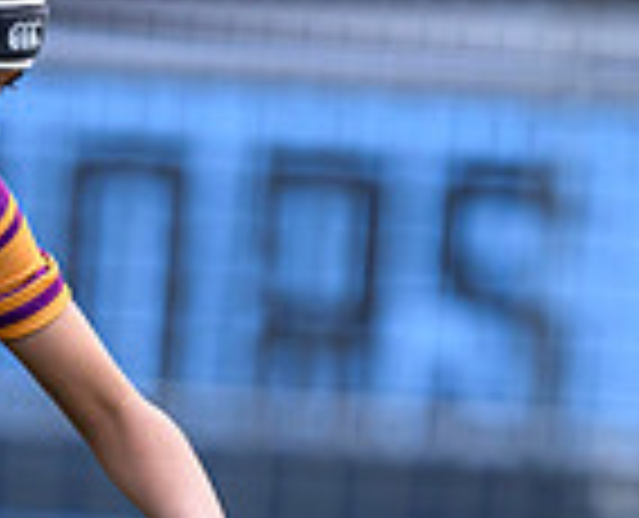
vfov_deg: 0.8
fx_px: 38291
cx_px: -113
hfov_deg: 1.0
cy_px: 659
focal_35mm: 2015
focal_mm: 400
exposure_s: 1/1600
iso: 500
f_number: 3.5
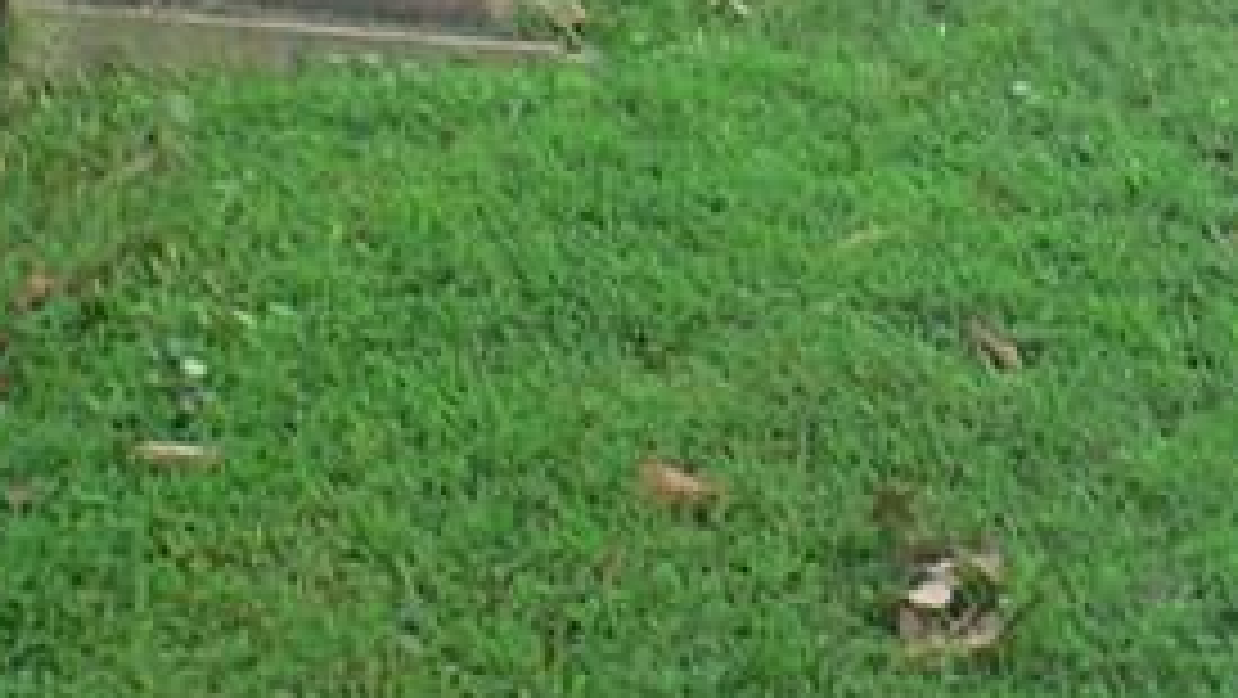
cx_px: 1522
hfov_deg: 14.2
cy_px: -621
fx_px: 4795
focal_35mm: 146
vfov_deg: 8.0
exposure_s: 1/40
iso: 80
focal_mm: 6
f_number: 2.8
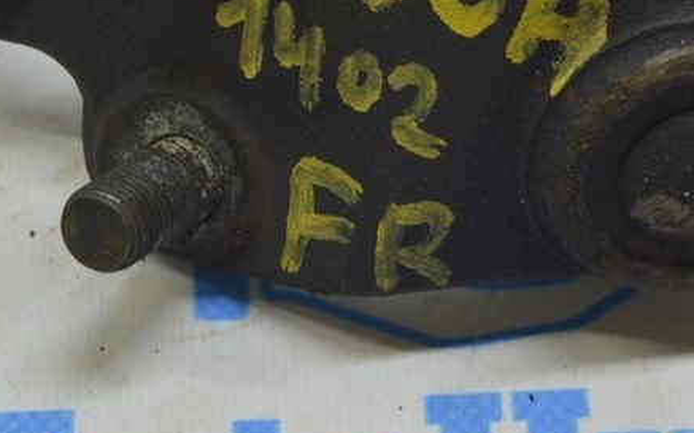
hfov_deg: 16.2
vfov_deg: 10.1
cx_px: 402
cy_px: 83
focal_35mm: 129
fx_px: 2440
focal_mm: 36
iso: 400
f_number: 5.6
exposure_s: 1/40
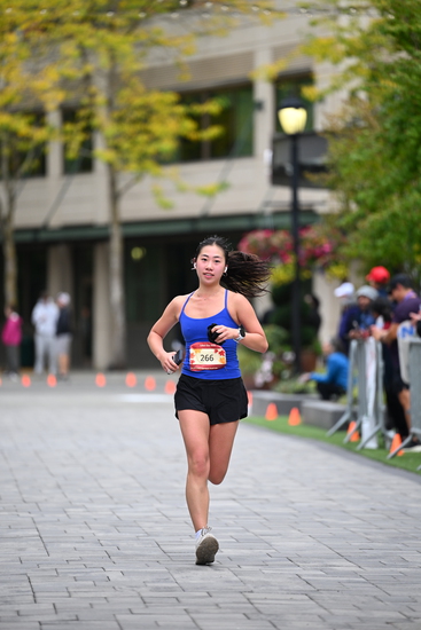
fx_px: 3506
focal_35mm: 200
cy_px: 315
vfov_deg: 10.3
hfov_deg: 6.9
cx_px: 210
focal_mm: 200
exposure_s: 1/2000
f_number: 2.8
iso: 640
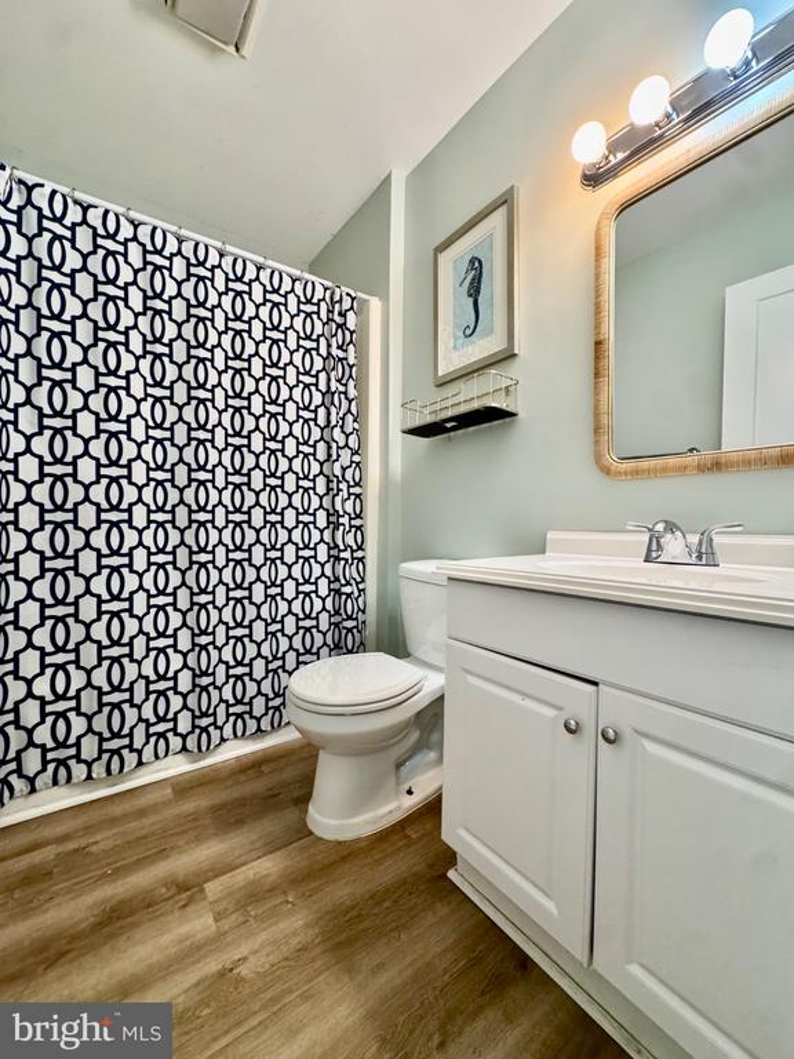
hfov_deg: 85.7
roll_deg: -1.8
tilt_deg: +0.2
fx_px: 428
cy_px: 530
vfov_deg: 102.1
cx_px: 397
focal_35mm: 14
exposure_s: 1/60
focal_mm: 2.22
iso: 320
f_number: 2.2
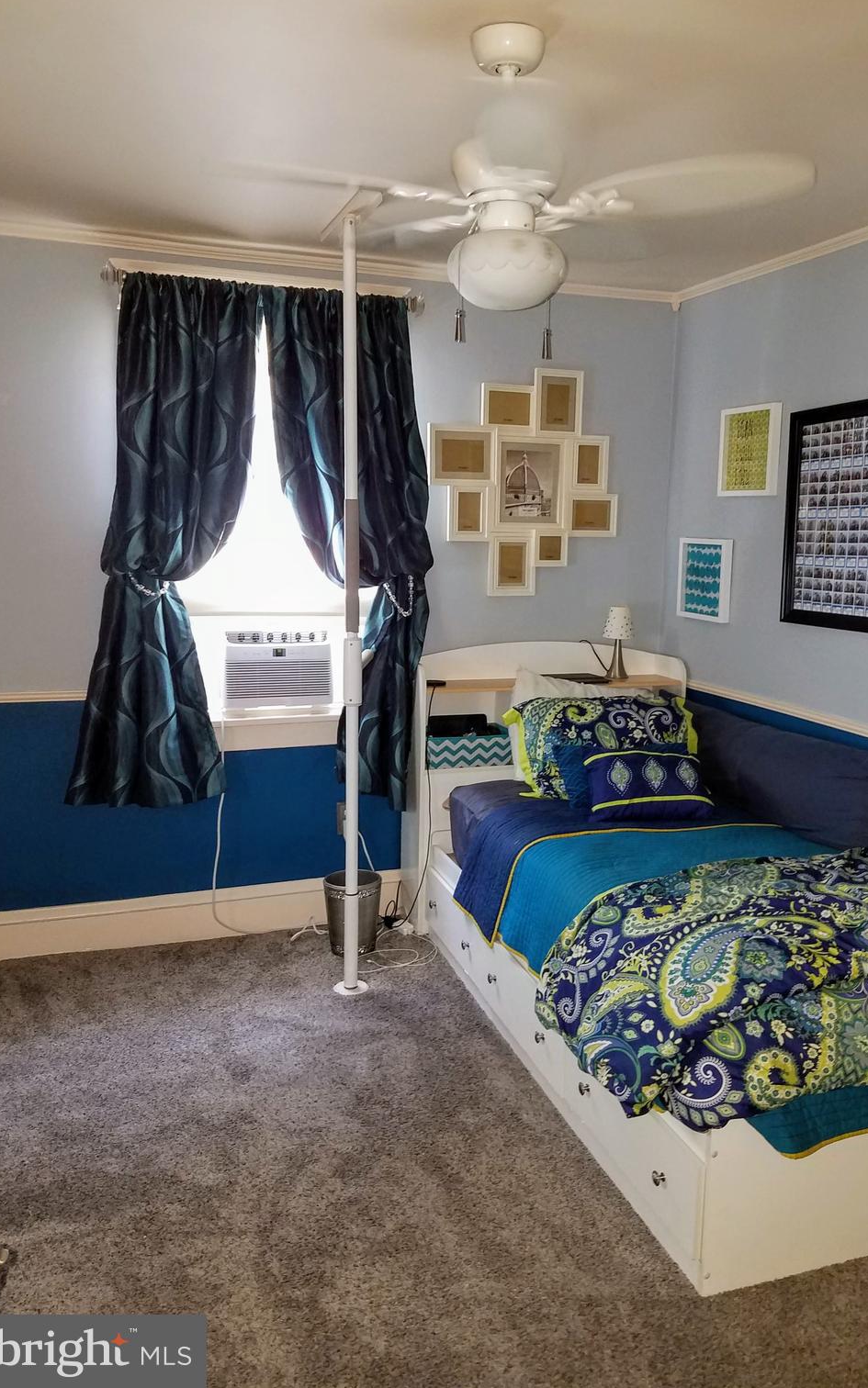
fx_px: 1060
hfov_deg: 44.4
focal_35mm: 28
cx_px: 506
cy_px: 685
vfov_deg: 66.5
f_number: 1.7
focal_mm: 4.2
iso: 160
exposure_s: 1/10
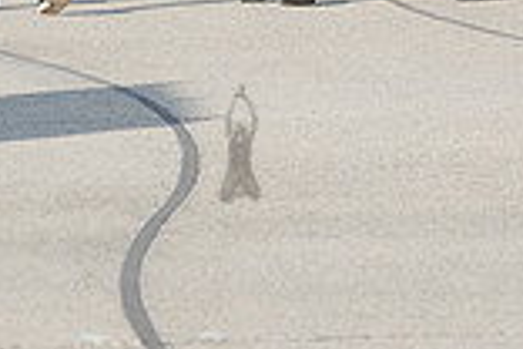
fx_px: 8440
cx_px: 237
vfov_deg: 2.4
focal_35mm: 581
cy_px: -183
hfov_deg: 3.5
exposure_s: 1/400
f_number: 5.6
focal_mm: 155
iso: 100
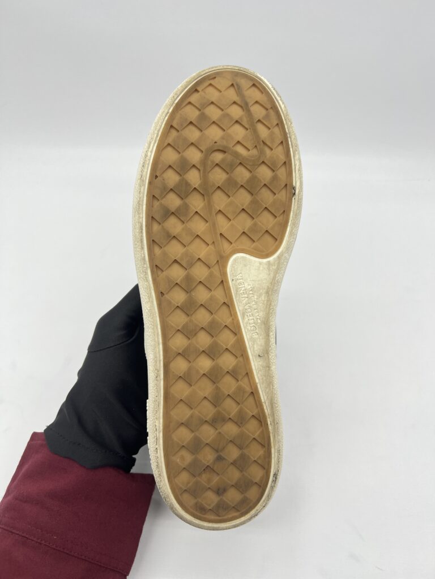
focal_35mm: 26
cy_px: 290
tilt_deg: -51.9
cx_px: 218
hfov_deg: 53.1
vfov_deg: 67.3
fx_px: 436
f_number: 1.5
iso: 32
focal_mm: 5.7
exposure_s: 1/108
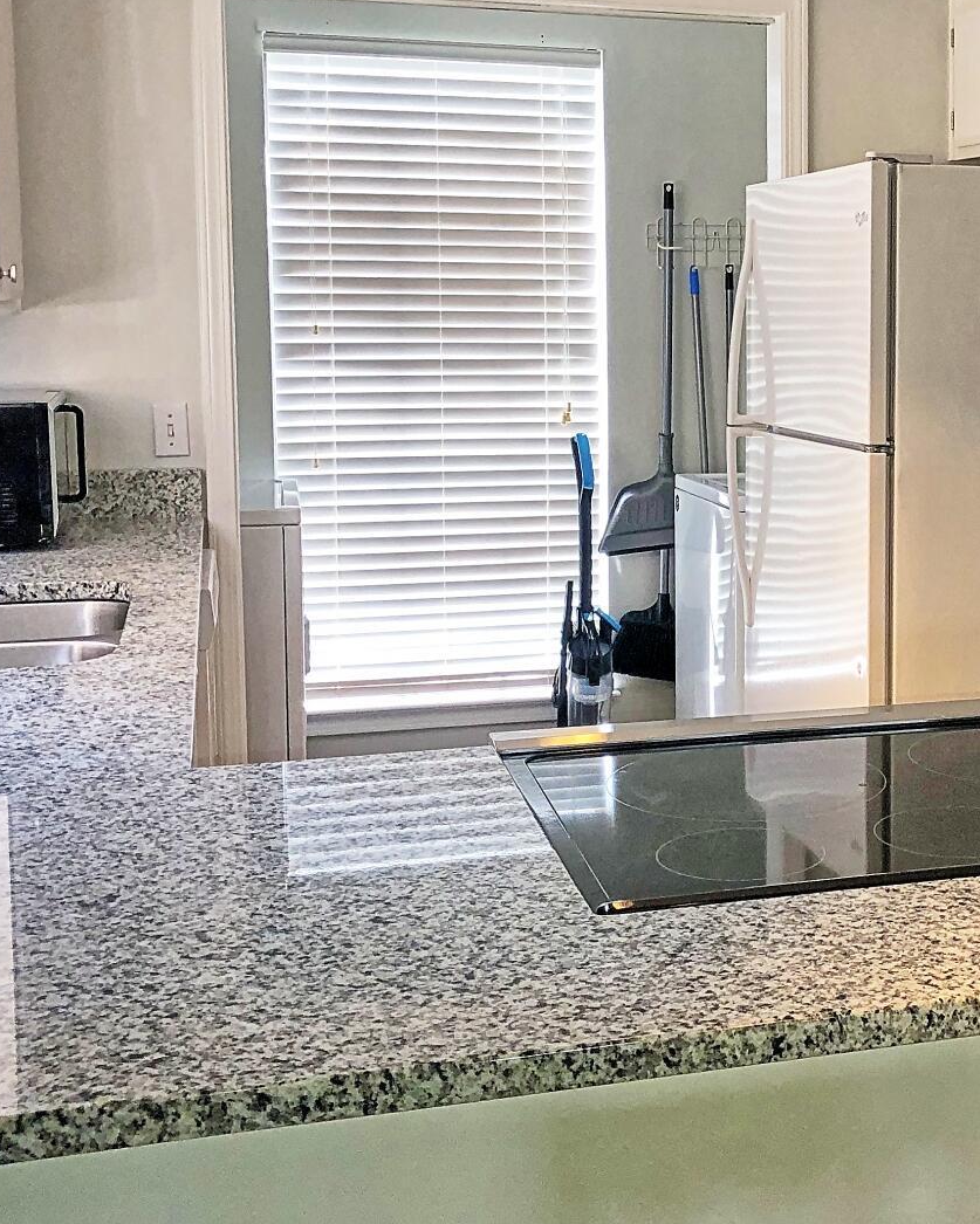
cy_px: 506
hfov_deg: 28.2
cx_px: 855
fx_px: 1885
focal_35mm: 52
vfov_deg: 35.9
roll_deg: +0.0
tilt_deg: -6.4
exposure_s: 1/120
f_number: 1.8
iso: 64
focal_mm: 4
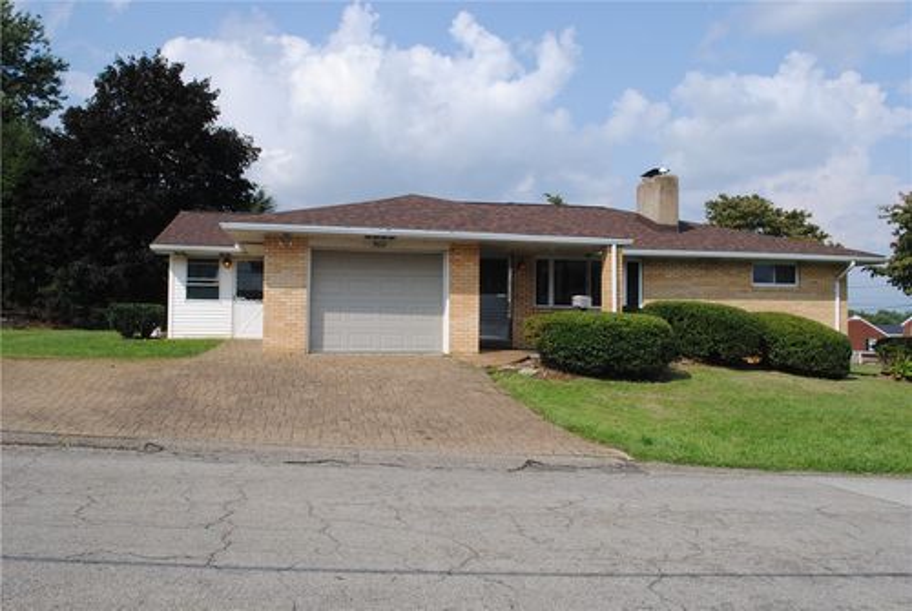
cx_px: 456
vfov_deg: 43.7
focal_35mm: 30
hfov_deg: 61.9
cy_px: 306
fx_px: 761
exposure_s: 1/320
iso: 100
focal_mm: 20
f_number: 9
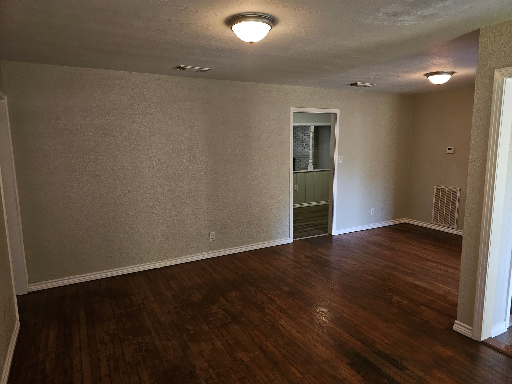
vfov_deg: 58.9
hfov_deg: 73.9
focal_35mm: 23
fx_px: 340
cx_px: 256
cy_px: 192
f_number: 1.7
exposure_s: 1/24
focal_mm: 6.3
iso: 125
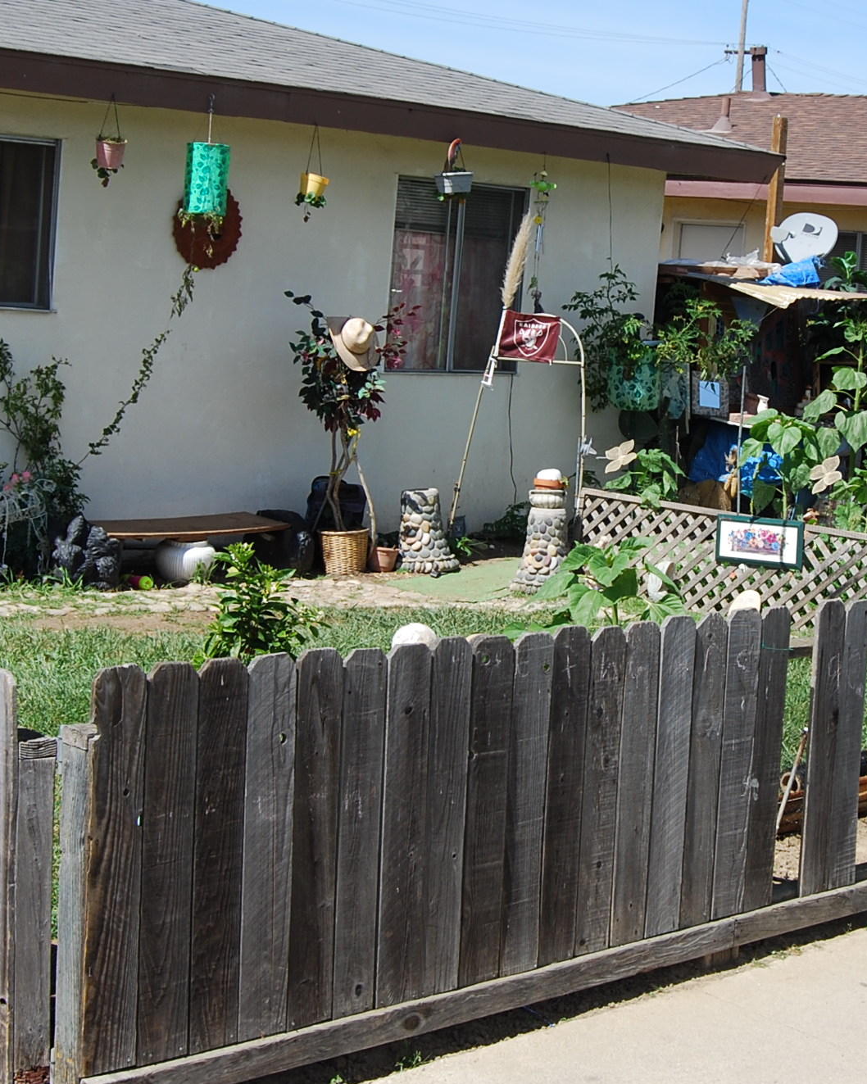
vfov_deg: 26.7
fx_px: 2279
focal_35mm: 71
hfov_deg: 21.4
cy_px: 429
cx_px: 590
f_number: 7.1
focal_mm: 23
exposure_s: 1/200
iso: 100
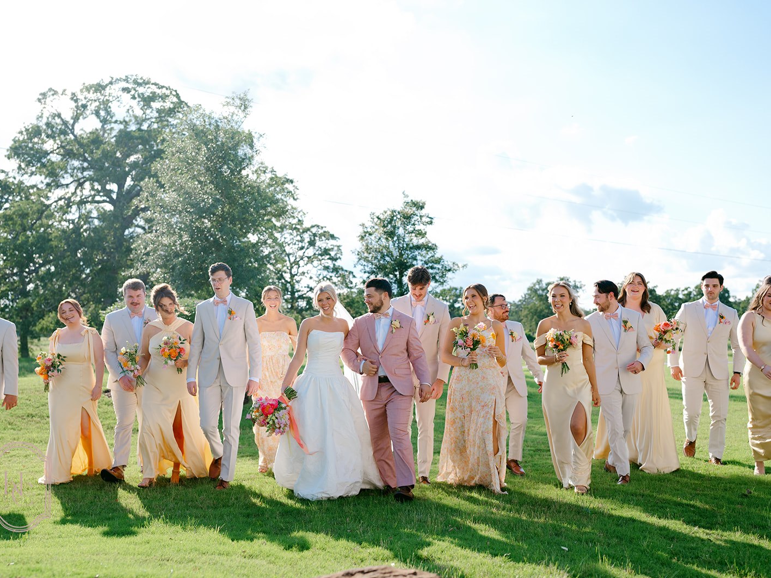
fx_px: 846
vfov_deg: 37.7
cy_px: 290
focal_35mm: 38
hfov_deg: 48.9
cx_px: 362
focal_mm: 35
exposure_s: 1/4000
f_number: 2.5
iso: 400
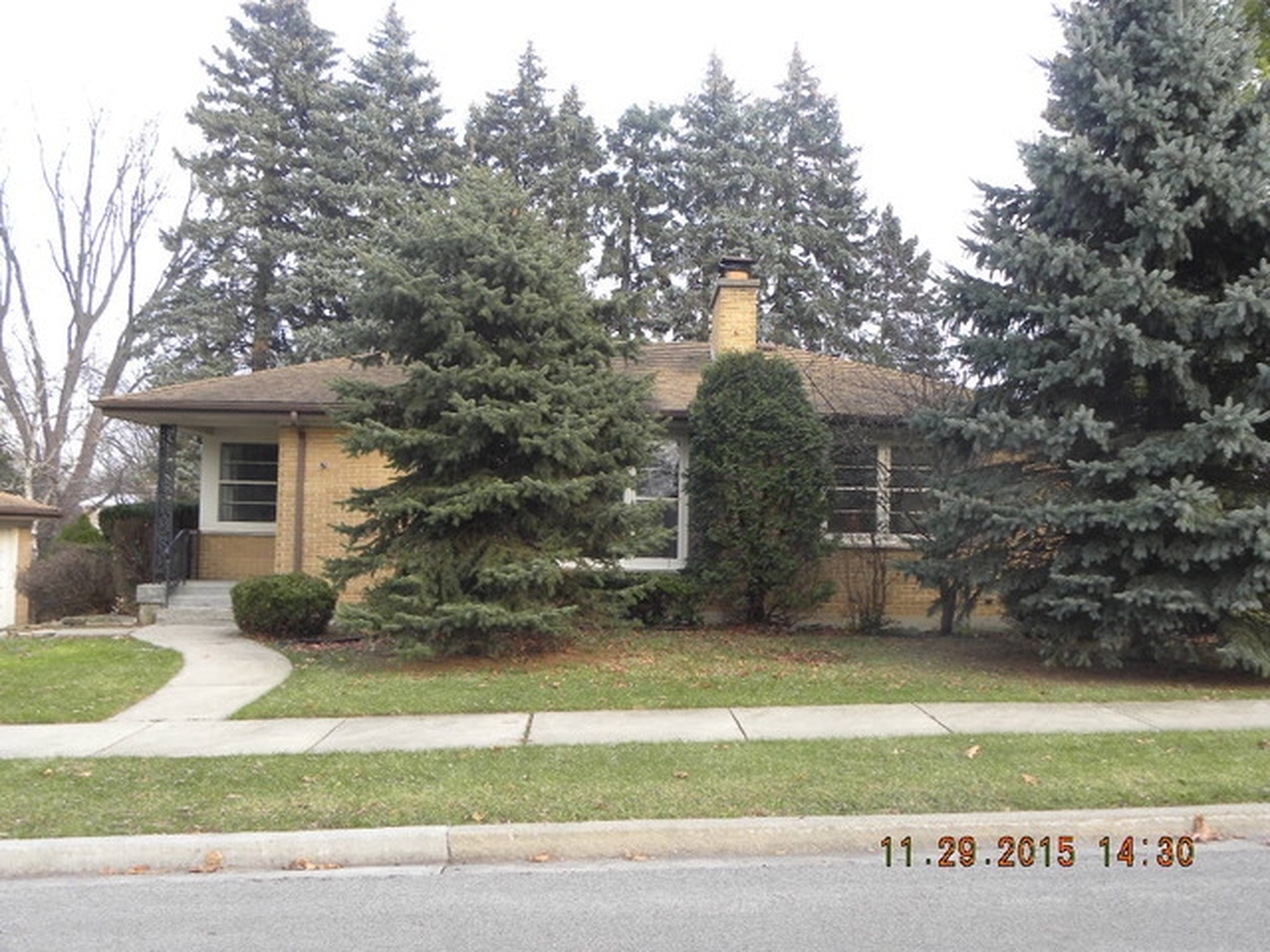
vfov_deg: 42.9
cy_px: 476
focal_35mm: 33
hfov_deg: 55.4
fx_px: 1211
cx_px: 635
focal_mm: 5.9
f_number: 2.8
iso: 64
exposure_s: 1/70.1
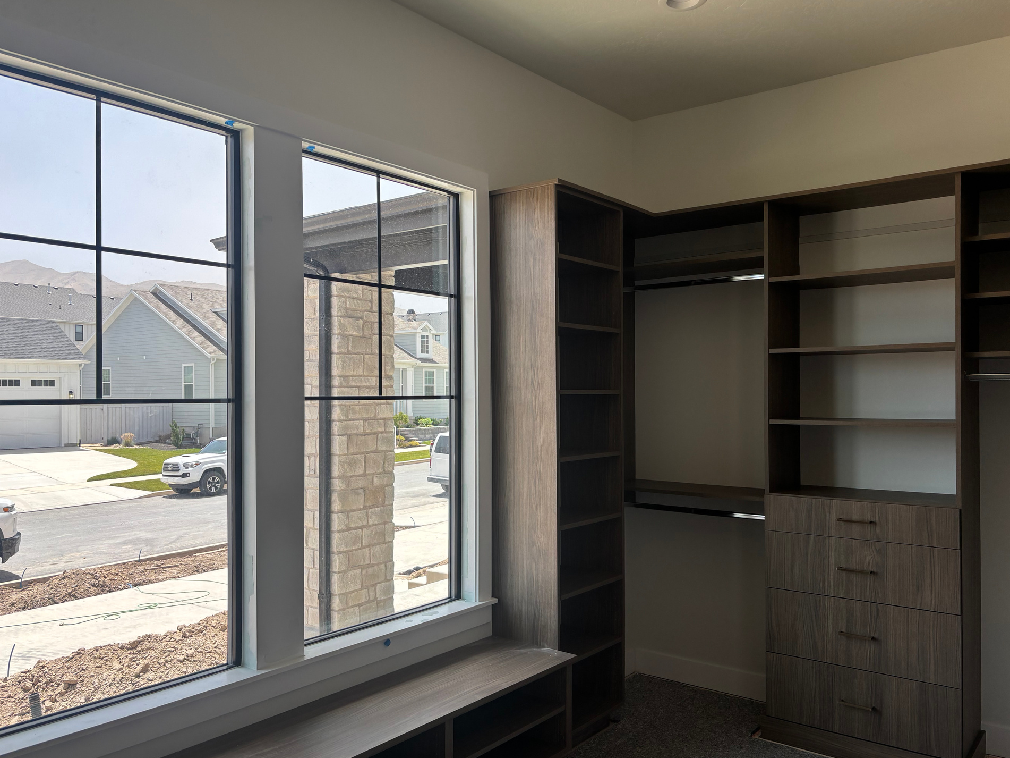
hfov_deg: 63.4
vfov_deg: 49.7
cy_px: 386
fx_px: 817
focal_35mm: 28
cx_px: 540
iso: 50
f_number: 1.6
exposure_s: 1/423
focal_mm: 5.96
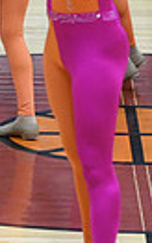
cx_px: -300
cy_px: 16
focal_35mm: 643
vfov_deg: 3.3
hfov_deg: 2.0
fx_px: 4257
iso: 3200
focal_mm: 95
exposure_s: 1/400
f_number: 2.8
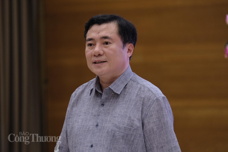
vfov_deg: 4.6
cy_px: 76
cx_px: 114
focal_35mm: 300
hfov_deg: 6.9
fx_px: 1900
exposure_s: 1/125
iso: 2000
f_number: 4.8
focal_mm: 200
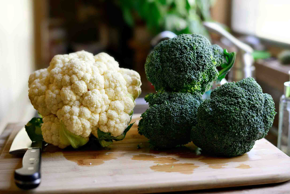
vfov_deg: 27.0
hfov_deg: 39.6
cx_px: 145
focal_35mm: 50
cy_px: 97
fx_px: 403
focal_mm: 50
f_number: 2.8
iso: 800
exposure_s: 1/100
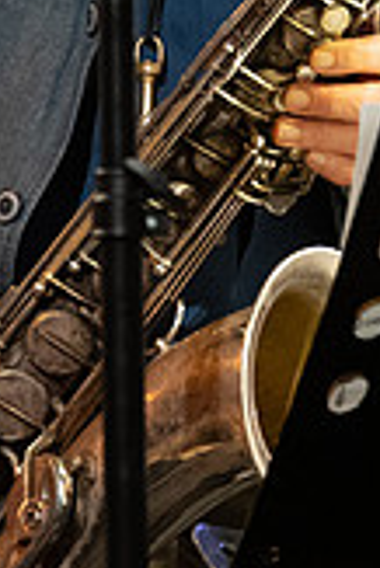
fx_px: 5498
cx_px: 188
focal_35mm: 348
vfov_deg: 5.9
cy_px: -206
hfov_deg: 4.0
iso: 5000
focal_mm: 84
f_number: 4
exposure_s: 1/160
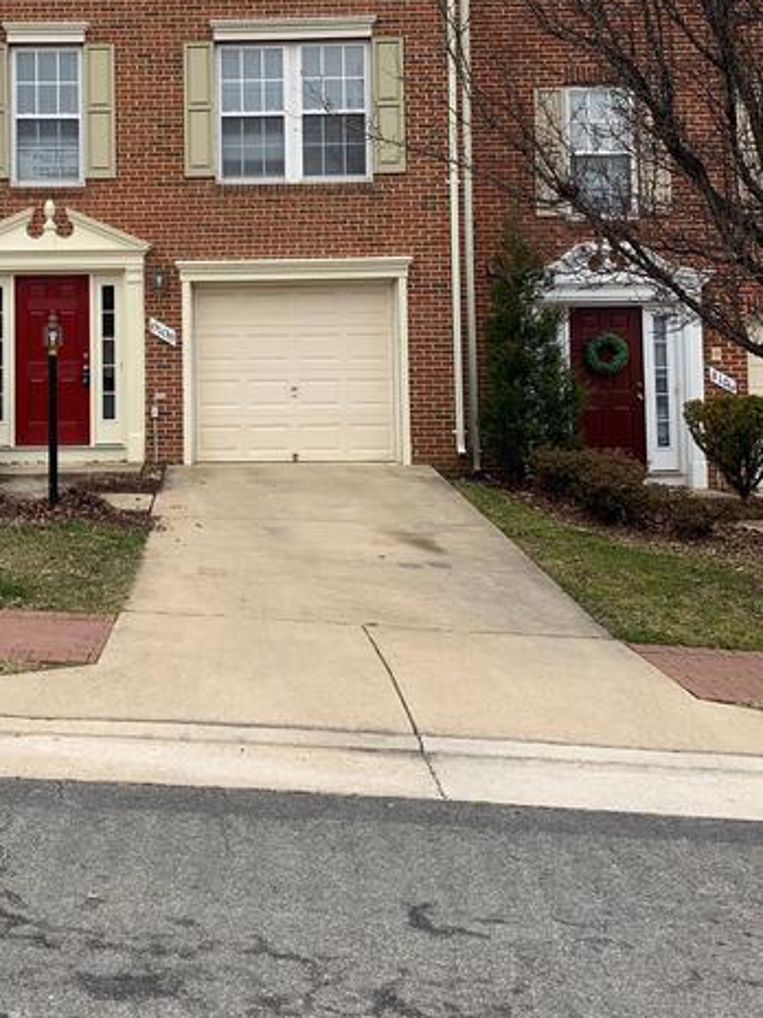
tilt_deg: +4.0
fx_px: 1264
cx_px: 189
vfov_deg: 43.2
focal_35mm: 43
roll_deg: -1.1
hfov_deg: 32.9
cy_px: 327
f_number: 1.8
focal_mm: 4.25
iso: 25
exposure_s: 1/829
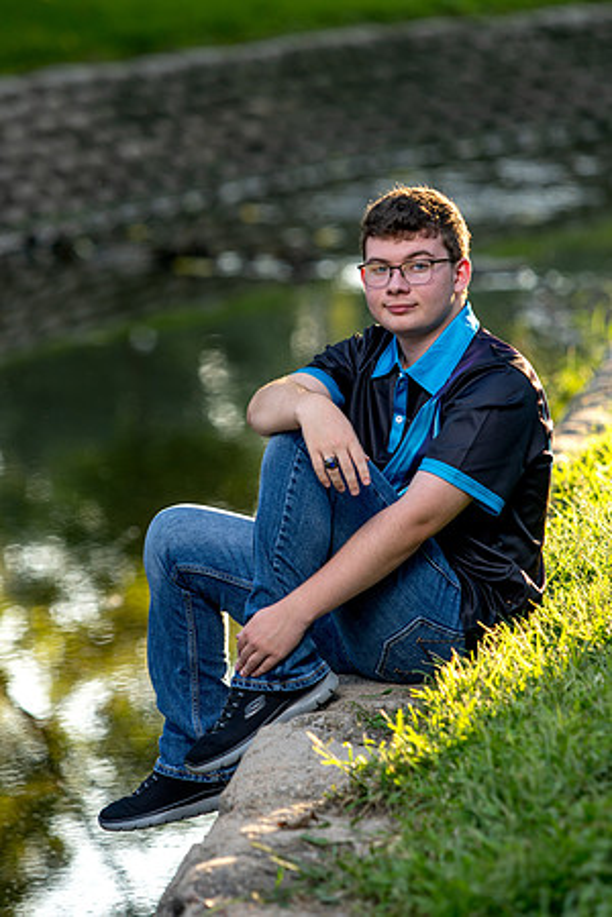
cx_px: 306
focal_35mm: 160
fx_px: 4080
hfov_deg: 8.6
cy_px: 458
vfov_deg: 12.8
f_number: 3.2
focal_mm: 160
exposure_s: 1/250
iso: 200
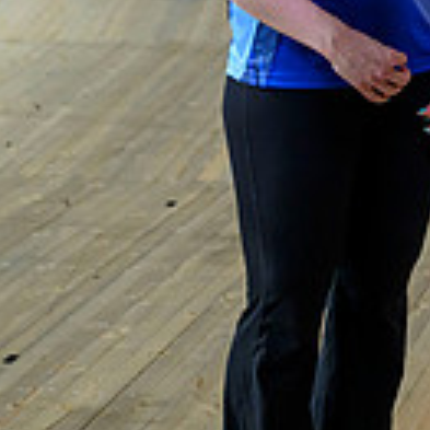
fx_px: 1953
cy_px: -202
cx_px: 734
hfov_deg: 11.7
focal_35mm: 139
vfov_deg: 12.0
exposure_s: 1/250
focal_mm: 36
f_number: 3.5
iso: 4000
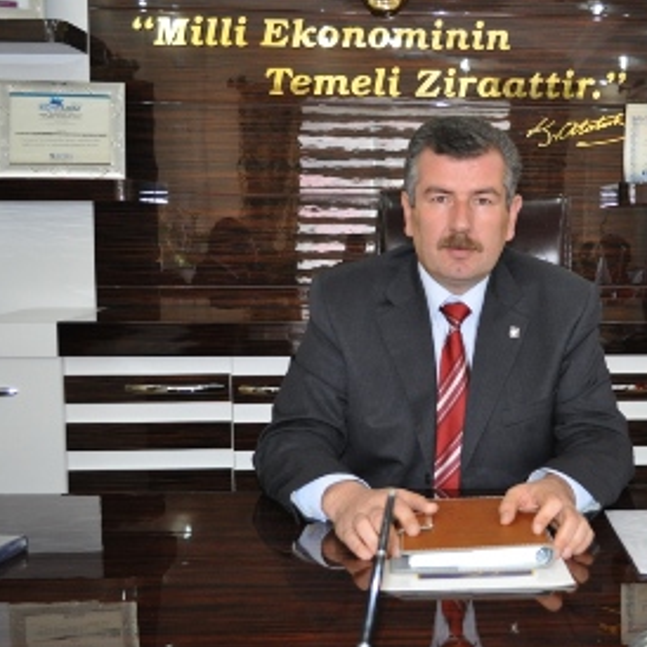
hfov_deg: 33.0
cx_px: 522
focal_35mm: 50
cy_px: 312
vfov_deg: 34.0
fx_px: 1057
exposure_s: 1/60
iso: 800
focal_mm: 24
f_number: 4
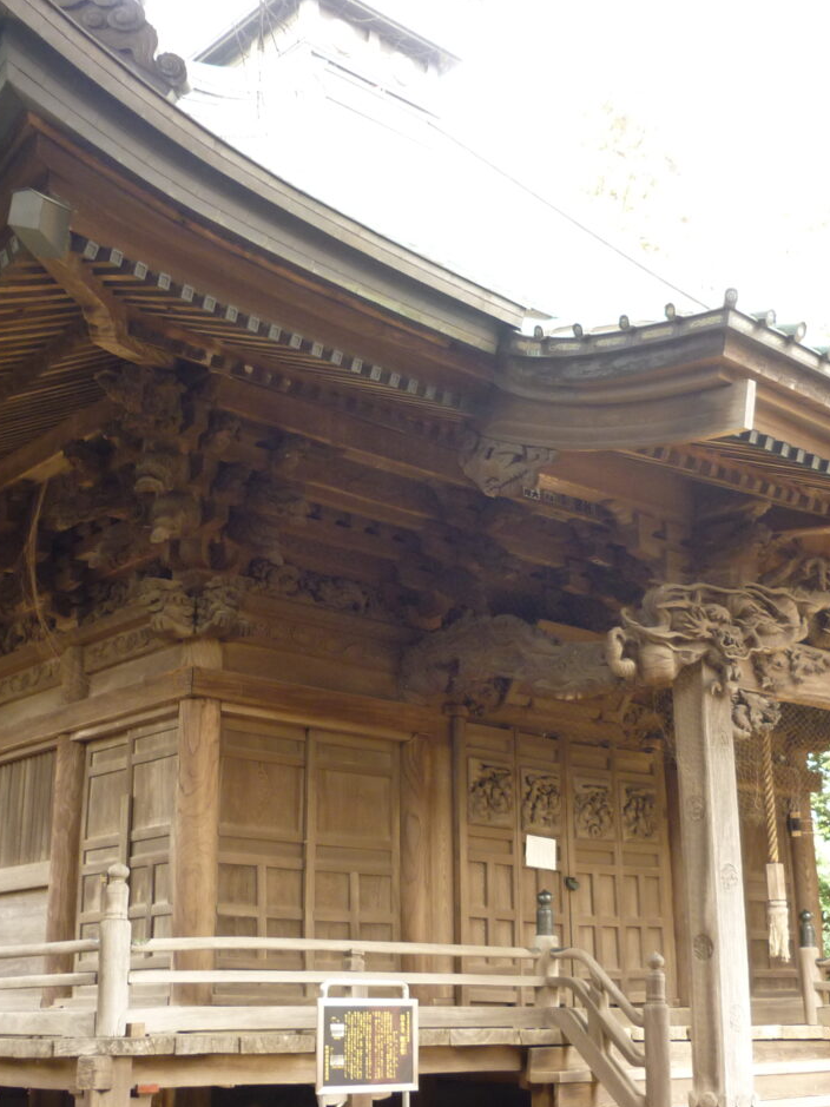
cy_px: 543
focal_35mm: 45
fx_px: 1439
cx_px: 456
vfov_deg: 42.1
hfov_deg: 32.2
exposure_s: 1/30
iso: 160
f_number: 2.8
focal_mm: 5.5
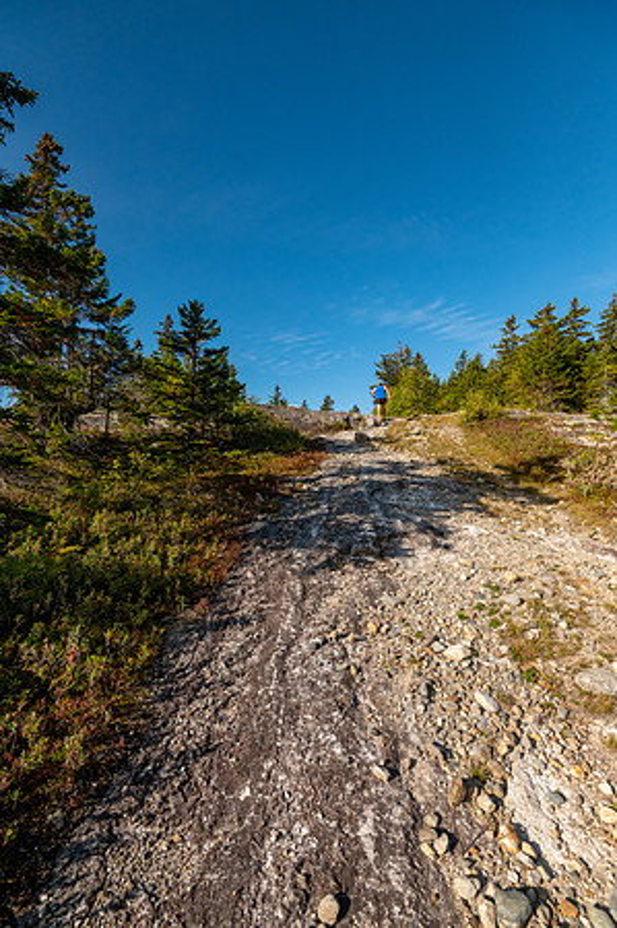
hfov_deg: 73.6
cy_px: 464
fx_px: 412
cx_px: 308
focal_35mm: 16
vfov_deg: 96.8
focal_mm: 16
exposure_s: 1/8000
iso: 2000
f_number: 5.6
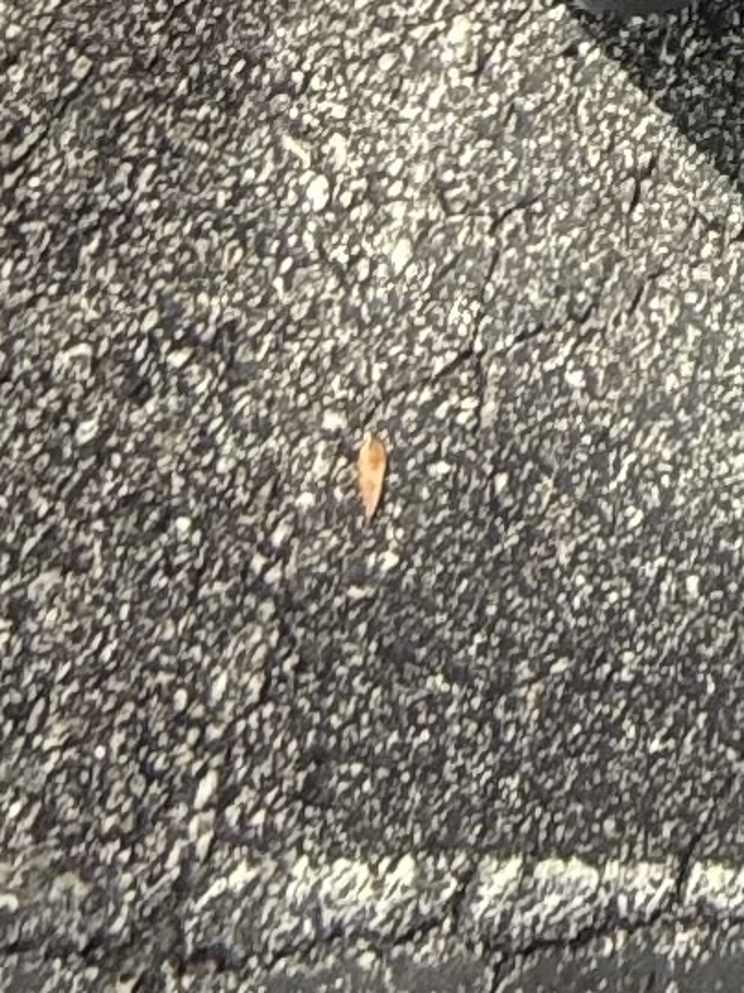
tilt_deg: -24.2
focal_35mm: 105
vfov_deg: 9.2
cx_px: 1855
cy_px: -2599
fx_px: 3011
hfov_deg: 11.4
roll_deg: -0.1
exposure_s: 1/403
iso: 64
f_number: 2.2
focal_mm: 2.22
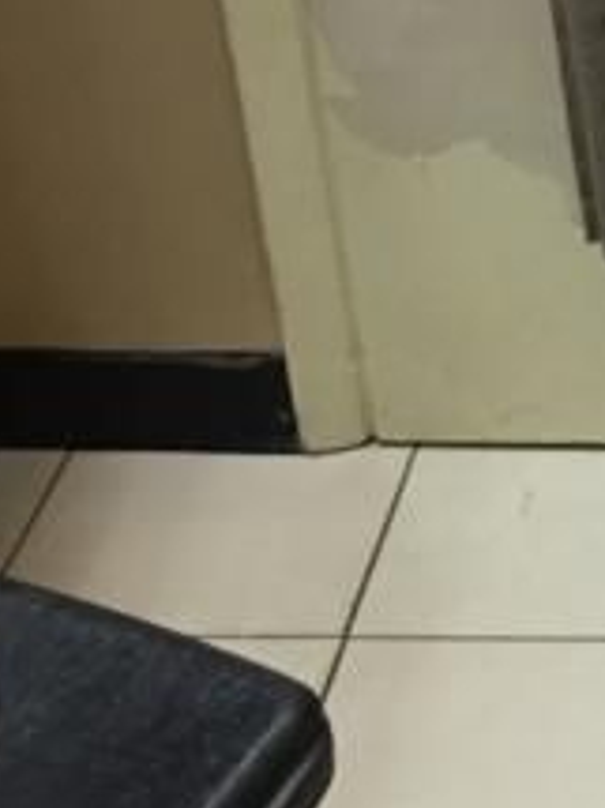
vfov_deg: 15.8
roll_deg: +2.3
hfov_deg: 11.4
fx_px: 2892
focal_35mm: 124
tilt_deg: -28.8
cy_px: 207
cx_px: 966
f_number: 2.2
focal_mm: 4.15
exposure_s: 1/4
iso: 50
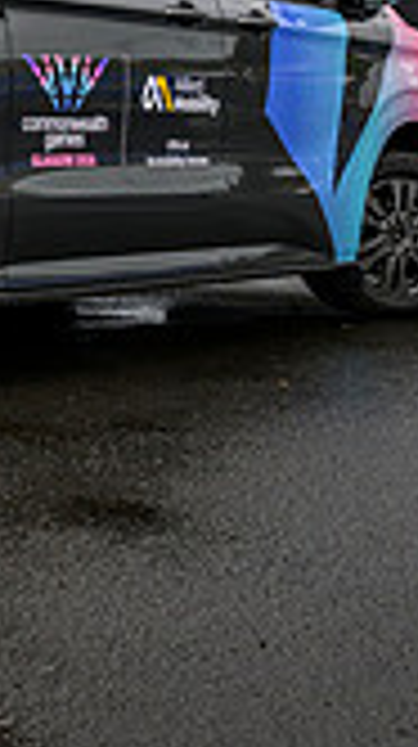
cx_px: -656
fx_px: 1739
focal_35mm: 88
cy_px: 25
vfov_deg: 23.3
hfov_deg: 11.0
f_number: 7.1
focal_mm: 24
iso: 250
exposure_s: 1/160
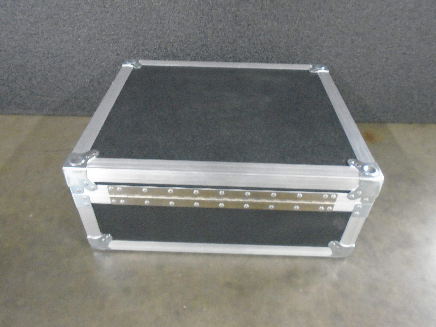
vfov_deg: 53.1
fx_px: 327
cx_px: 218
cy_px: 164
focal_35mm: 26
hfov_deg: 67.3
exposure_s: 1/4
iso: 800
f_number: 3.2
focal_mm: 4.6
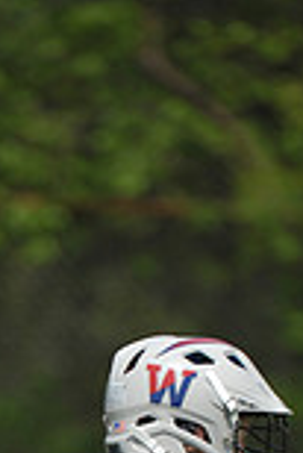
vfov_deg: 1.4
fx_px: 18012
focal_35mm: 1430
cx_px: 41
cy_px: 850
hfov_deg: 1.0
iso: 640
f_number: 4
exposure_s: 1/5000
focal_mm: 380
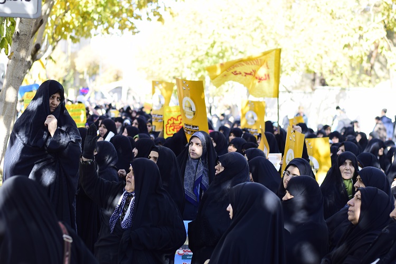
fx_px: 825
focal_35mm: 75
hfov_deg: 27.0
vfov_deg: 18.2
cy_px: 132
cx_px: 198
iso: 100
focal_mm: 50
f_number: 2.8
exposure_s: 1/250
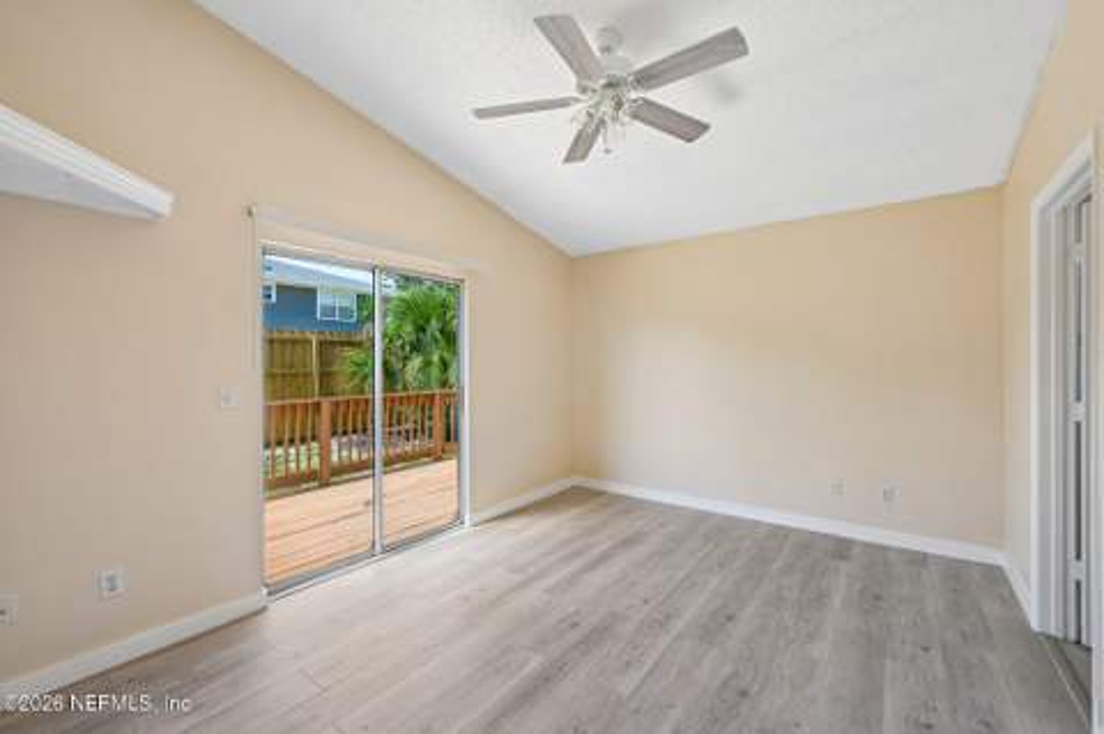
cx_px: 552
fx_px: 460
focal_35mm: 15
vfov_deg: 77.2
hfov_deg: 100.4
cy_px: 367
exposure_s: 1/45
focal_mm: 15
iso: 100
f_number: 8
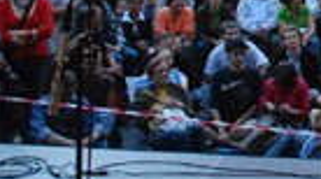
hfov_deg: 17.6
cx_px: 540
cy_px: -141
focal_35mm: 103
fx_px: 875
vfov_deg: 10.9
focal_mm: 18
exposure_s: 1/100
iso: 1250
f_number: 5
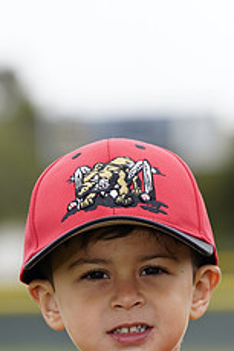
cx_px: 186
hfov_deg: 2.7
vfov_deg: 4.1
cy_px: 415
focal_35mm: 506
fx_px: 4926
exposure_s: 1/250
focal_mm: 200
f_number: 5.6
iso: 100
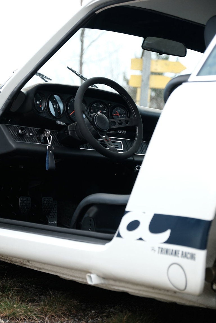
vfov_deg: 24.5
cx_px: 108
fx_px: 746
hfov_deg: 16.5
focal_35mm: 83
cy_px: 162
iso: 640
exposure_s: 1/500
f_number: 2.8
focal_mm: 55
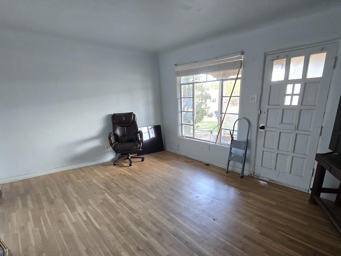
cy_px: 169
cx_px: 195
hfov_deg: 87.2
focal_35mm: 18
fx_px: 177
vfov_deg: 69.7
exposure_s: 1/60
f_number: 2.2
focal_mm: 2.2
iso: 200
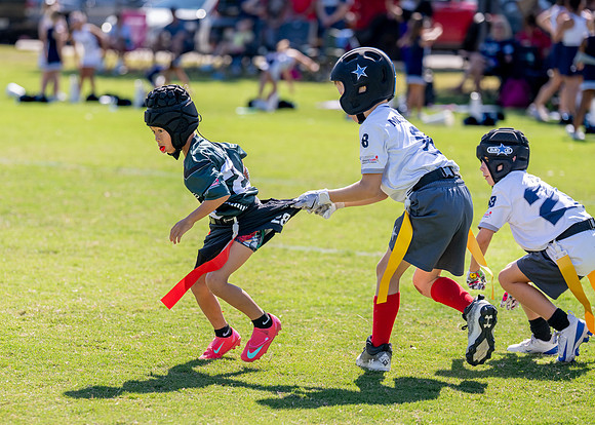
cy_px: 229
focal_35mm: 164
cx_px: 200
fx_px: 2777
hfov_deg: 12.2
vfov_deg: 8.7
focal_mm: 124
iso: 200
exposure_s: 1/2500
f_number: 2.8
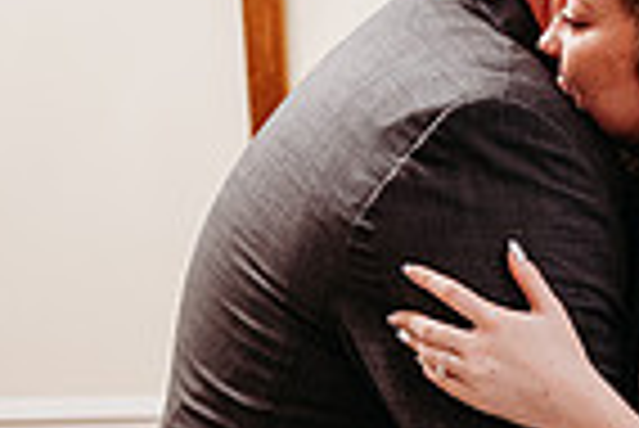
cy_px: 295
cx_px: 540
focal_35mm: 98
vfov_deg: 14.0
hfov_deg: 20.5
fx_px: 1741
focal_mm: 24
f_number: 2.2
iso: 1250
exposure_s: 1/200
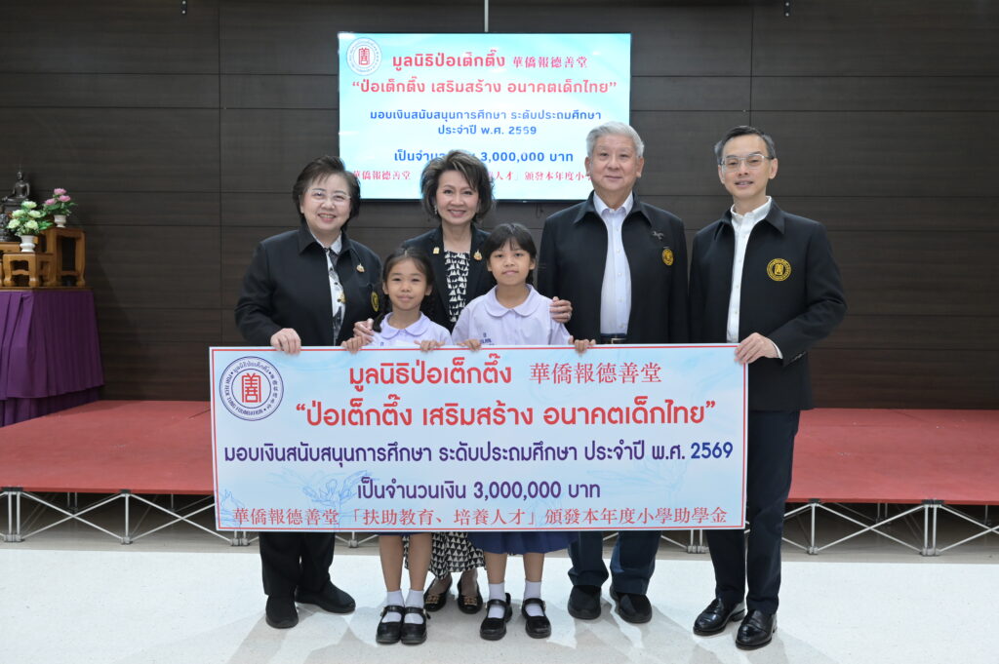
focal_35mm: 30
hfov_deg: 62.0
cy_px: 332
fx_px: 832
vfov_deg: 43.5
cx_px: 500
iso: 2500
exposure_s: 1/200
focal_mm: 30
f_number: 5.6
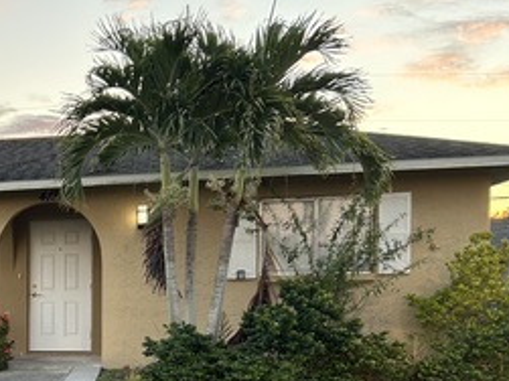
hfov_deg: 25.1
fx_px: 1014
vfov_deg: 20.7
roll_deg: +0.8
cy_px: 373
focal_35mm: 69
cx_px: -119
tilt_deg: -4.3
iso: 64
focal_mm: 5.7
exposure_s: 1/157
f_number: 1.5
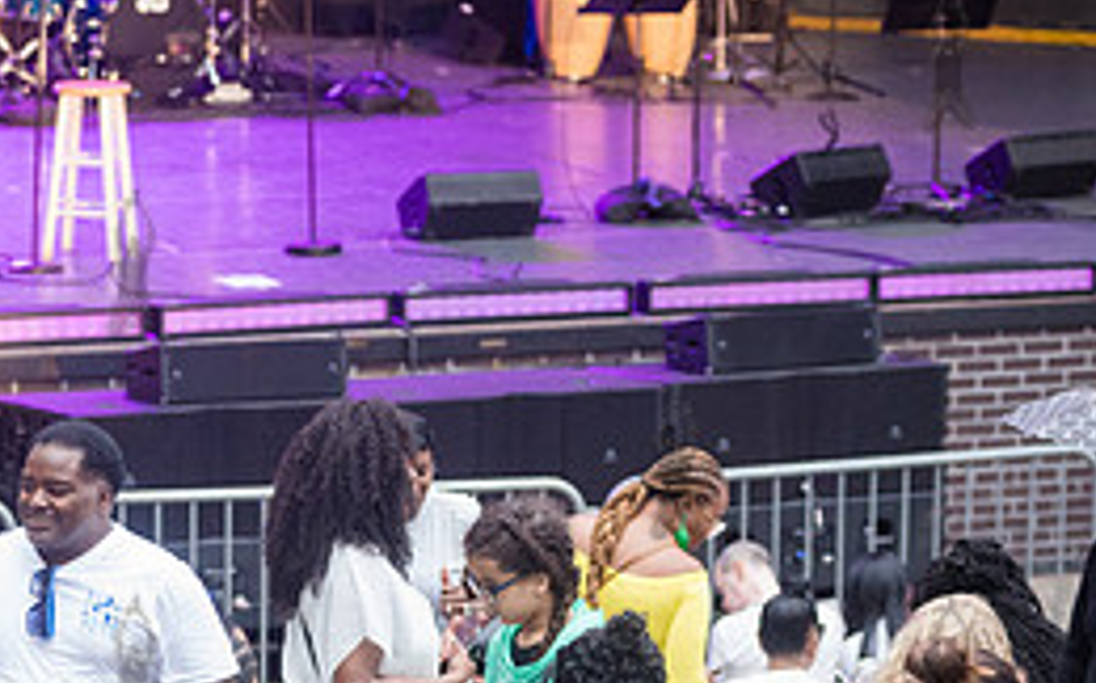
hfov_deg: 8.9
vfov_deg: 5.6
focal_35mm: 234
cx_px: 131
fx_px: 6983
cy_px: 668
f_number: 4
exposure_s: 1/320
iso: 3200
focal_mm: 100
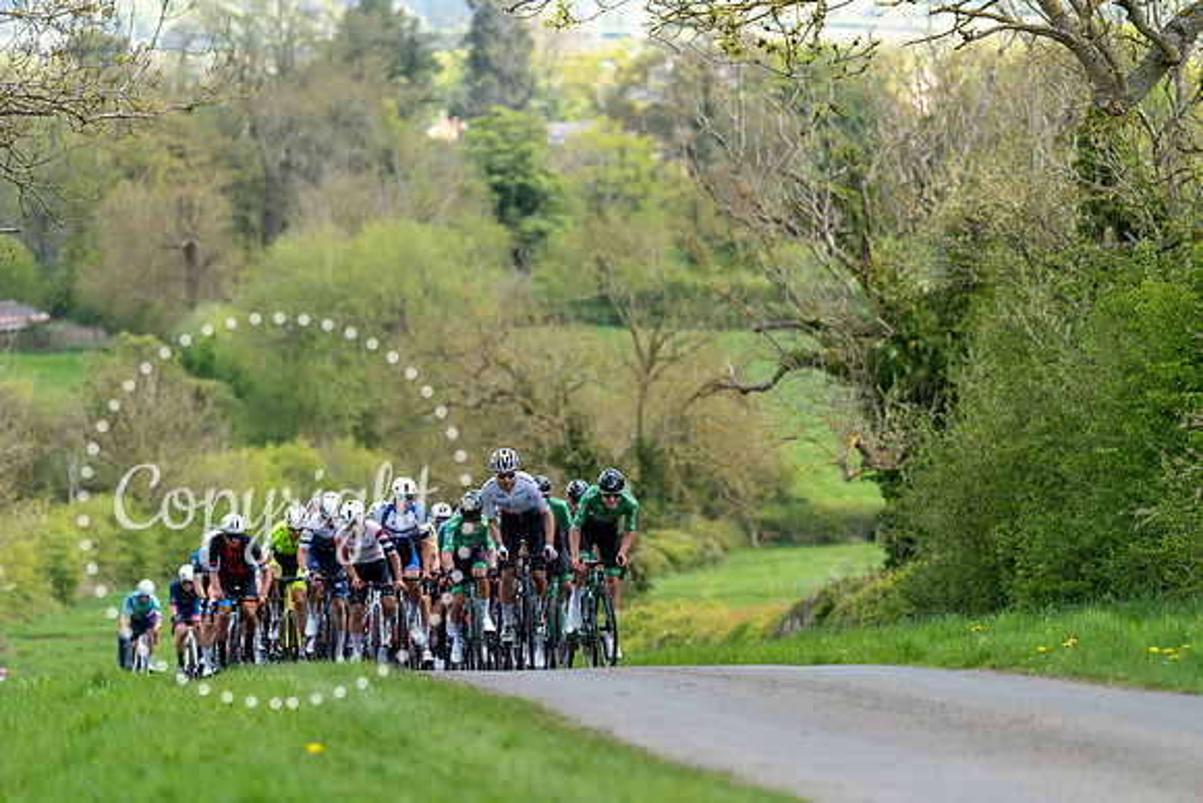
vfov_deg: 6.9
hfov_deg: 10.3
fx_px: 6685
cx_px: 602
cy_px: 402
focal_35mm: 200
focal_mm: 200
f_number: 3.5
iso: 250
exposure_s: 1/1000
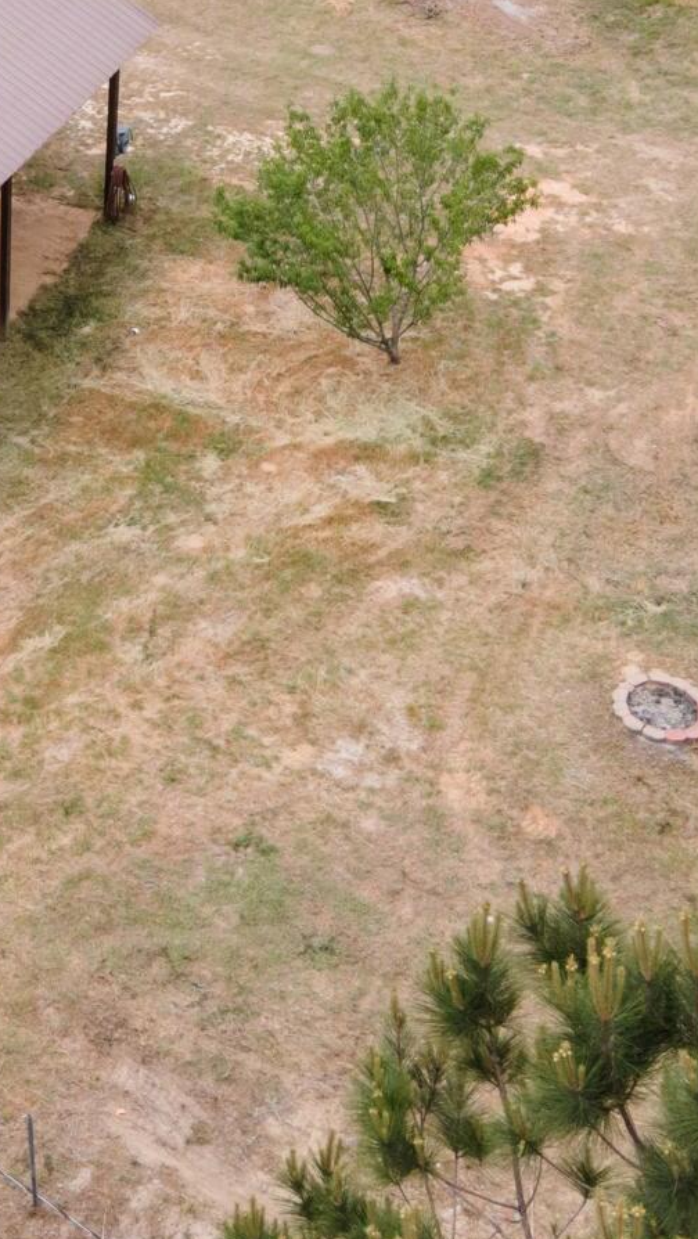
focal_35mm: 73
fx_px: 2400
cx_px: -105
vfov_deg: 27.8
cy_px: 96
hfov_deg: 16.0
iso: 100
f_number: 2.8
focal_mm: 4.5
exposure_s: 1/320
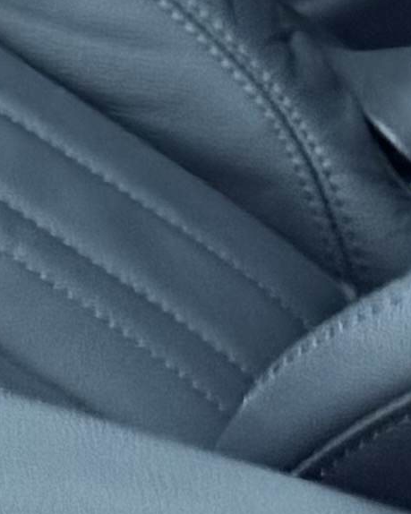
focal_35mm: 233
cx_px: -1634
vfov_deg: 8.2
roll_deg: -0.8
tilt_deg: -29.8
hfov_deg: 5.2
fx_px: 3544
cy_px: -193
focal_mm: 6.76
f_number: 1.78
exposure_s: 1/50
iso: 160
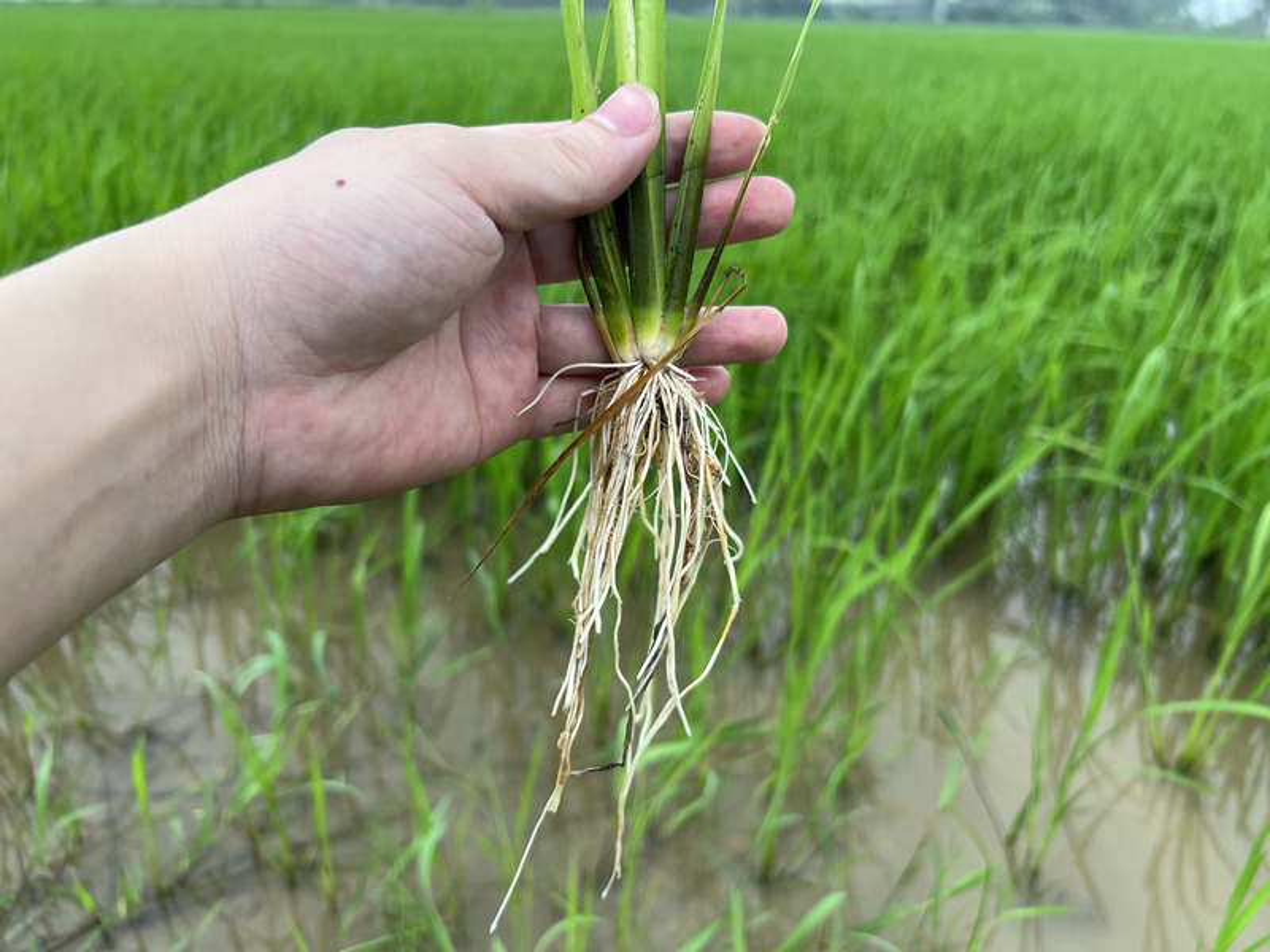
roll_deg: -1.5
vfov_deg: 53.1
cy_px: 476
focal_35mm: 26
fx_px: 954
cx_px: 635
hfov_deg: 67.3
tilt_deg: -25.5
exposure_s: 1/511
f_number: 1.5
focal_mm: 5.7
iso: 50
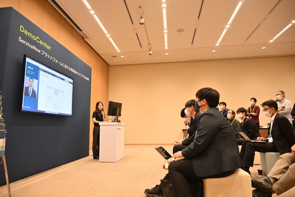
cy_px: 98
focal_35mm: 24
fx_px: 197
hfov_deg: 73.7
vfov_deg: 53.1
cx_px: 148
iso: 2500
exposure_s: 1/250
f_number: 4
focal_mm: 24
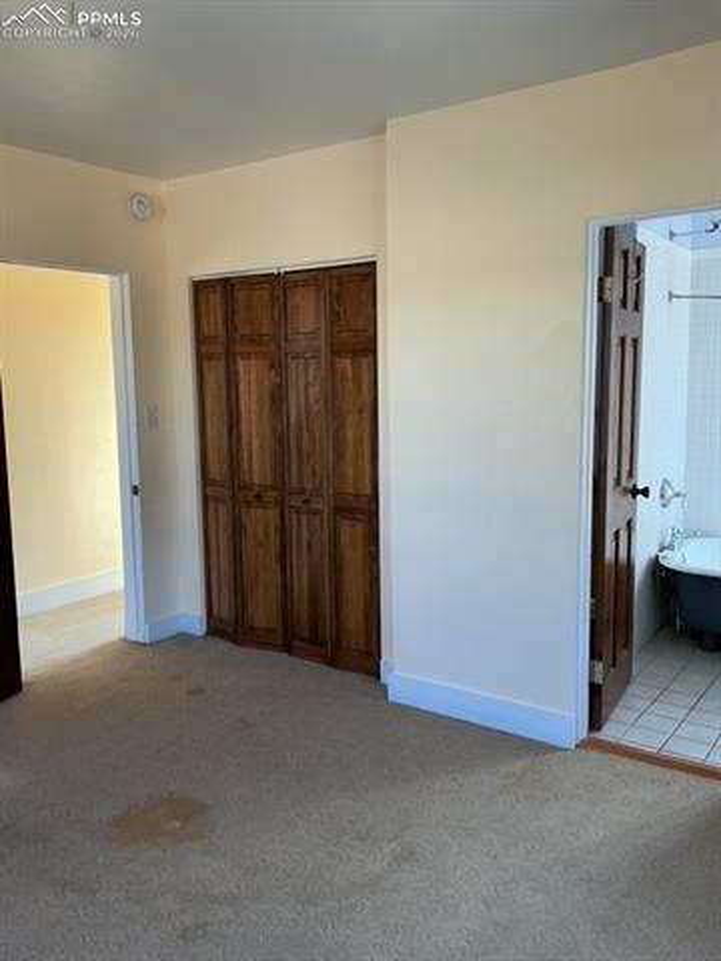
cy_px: 480
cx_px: 360
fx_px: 805
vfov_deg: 61.7
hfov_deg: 48.2
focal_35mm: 29
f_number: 1.8
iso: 40
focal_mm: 3
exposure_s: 1/120
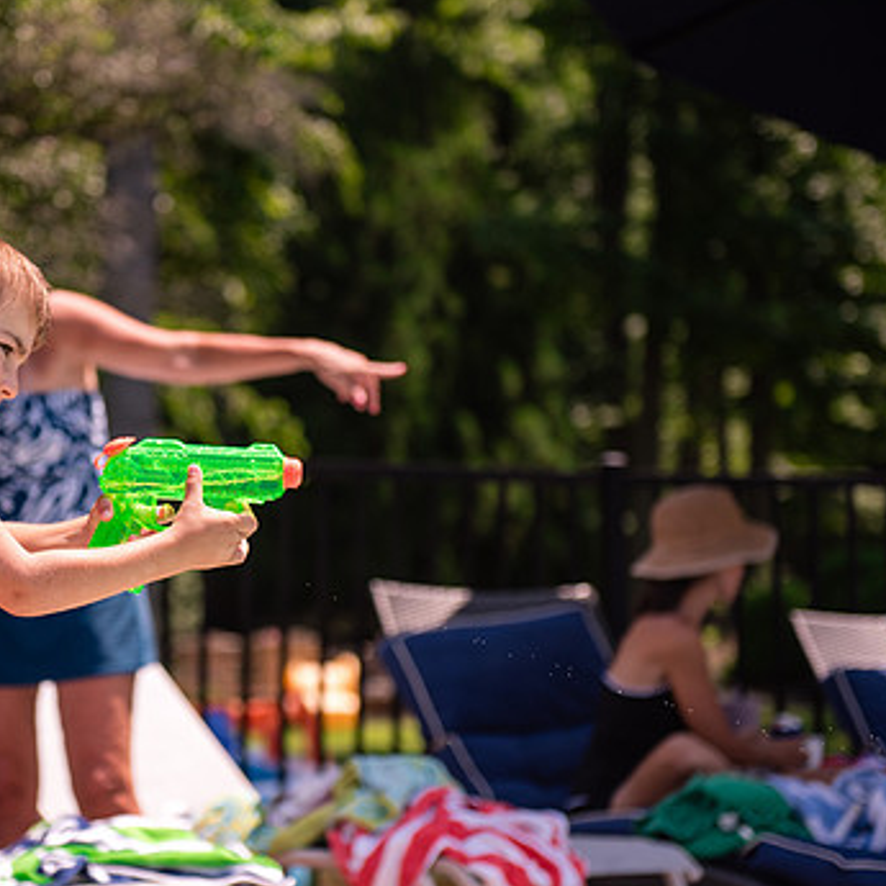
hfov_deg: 17.3
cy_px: 461
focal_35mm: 100
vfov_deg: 17.4
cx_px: 205
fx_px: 2896
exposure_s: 1/4000
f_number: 2.8
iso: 250
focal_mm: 70
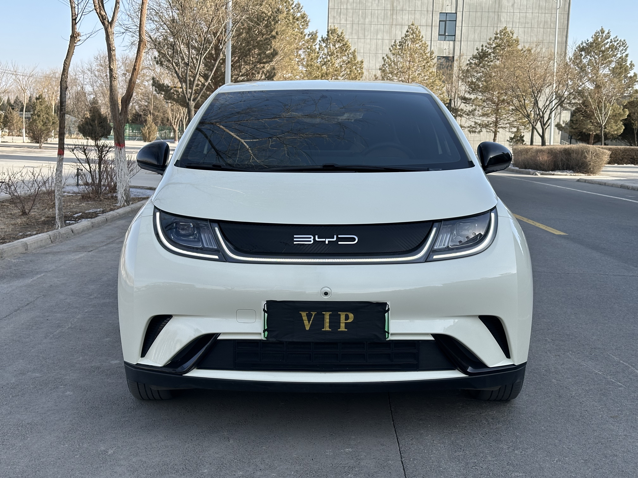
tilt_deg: -8.4
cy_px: 239
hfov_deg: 39.7
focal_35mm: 48
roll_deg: -2.3
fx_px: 885
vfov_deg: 30.3
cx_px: 319
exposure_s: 1/1639
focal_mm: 6.86
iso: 64
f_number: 1.78
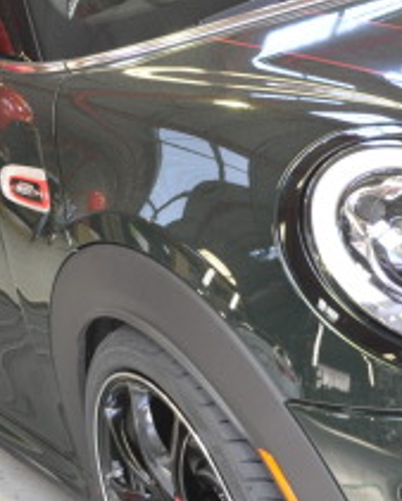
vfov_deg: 16.8
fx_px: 1679
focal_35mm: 113
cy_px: 411
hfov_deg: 13.6
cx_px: 59
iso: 800
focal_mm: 32
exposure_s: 1/15
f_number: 8
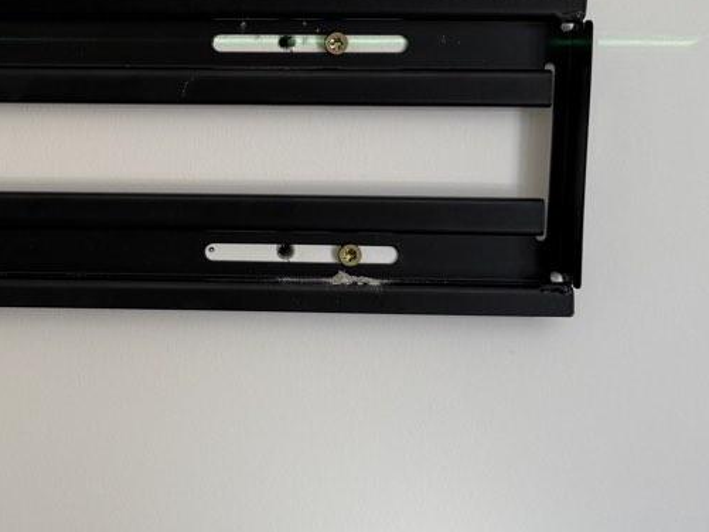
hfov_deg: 27.2
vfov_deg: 21.8
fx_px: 1373
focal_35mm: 67
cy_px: 144
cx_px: -10
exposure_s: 1/191
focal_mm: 6.76
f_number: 1.78
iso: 64
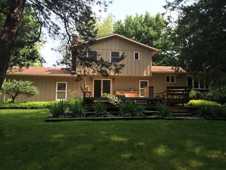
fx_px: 189
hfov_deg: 61.7
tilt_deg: +5.6
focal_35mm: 29
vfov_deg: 48.2
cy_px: 85
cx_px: 113
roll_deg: +2.8
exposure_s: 1/513
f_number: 2.2
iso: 32
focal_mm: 4.15
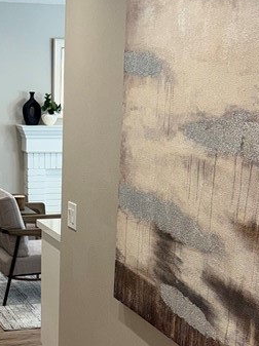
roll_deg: -1.4
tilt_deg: -20.5
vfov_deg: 24.9
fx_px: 730
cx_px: 74
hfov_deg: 20.0
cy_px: 380
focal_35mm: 73
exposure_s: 1/124
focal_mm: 6.76
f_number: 1.78
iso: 50
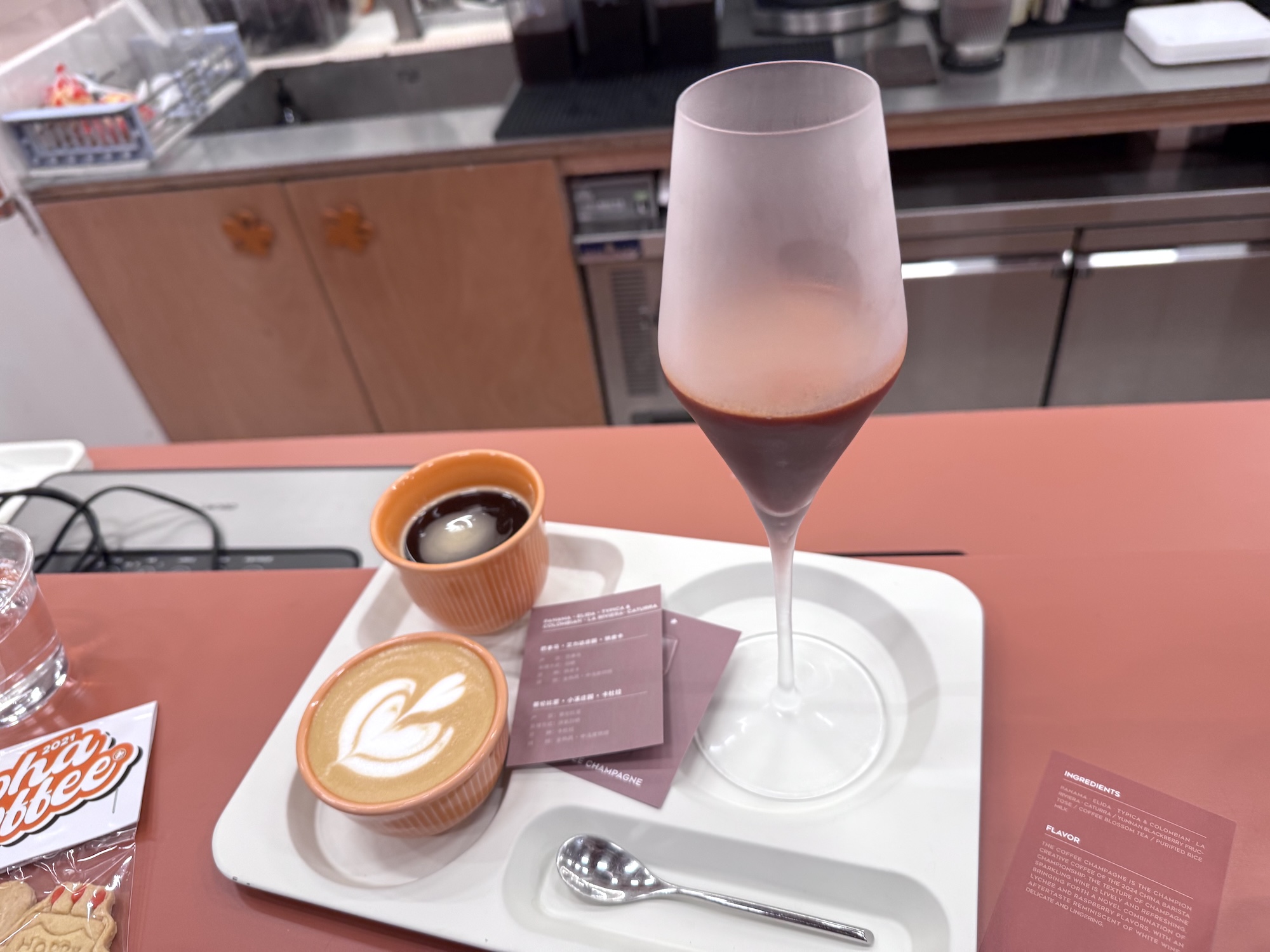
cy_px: 476
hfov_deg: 71.6
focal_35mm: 24
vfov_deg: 56.8
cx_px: 635
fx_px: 881
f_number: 1.78
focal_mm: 6.76
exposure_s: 1/100
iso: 125
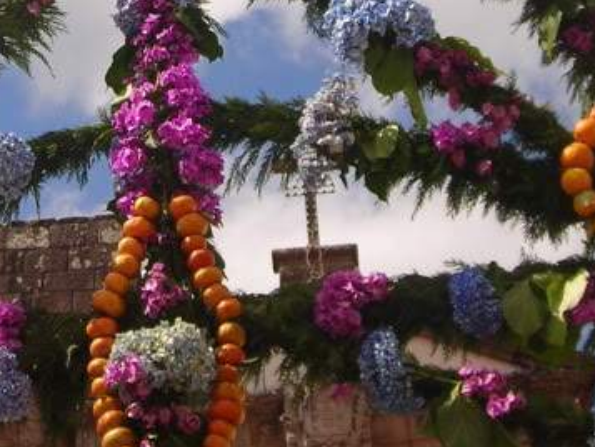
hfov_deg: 17.9
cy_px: -57
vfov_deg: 13.3
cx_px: 147
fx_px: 1874
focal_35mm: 109
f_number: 6.4
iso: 50
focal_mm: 6.3
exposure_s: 1/267
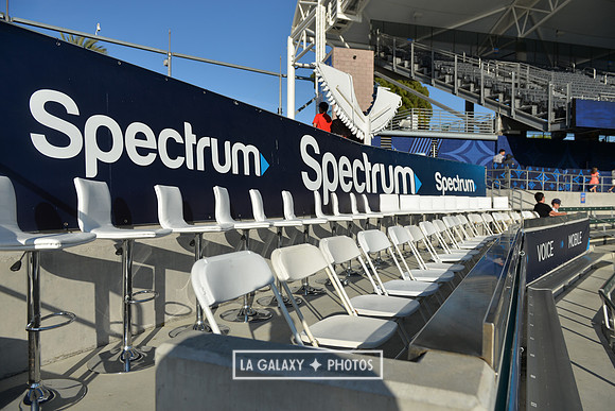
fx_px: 410
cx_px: 308
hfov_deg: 73.7
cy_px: 206
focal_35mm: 24
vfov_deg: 53.2
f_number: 4
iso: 100
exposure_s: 1/2000
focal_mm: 24
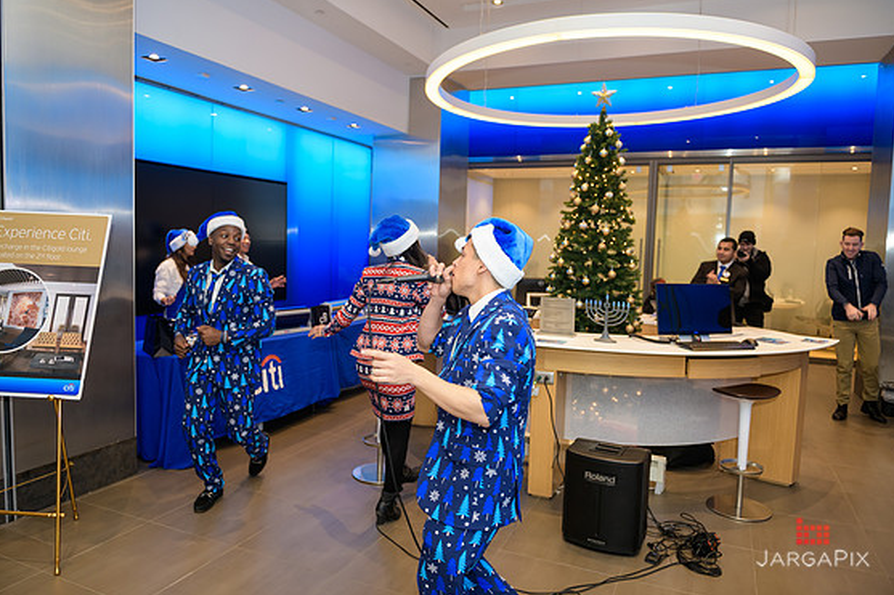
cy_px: 291
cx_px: 445
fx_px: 621
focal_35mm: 25
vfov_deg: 51.3
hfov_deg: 71.5
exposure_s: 1/125
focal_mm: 24
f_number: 3.2
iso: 400
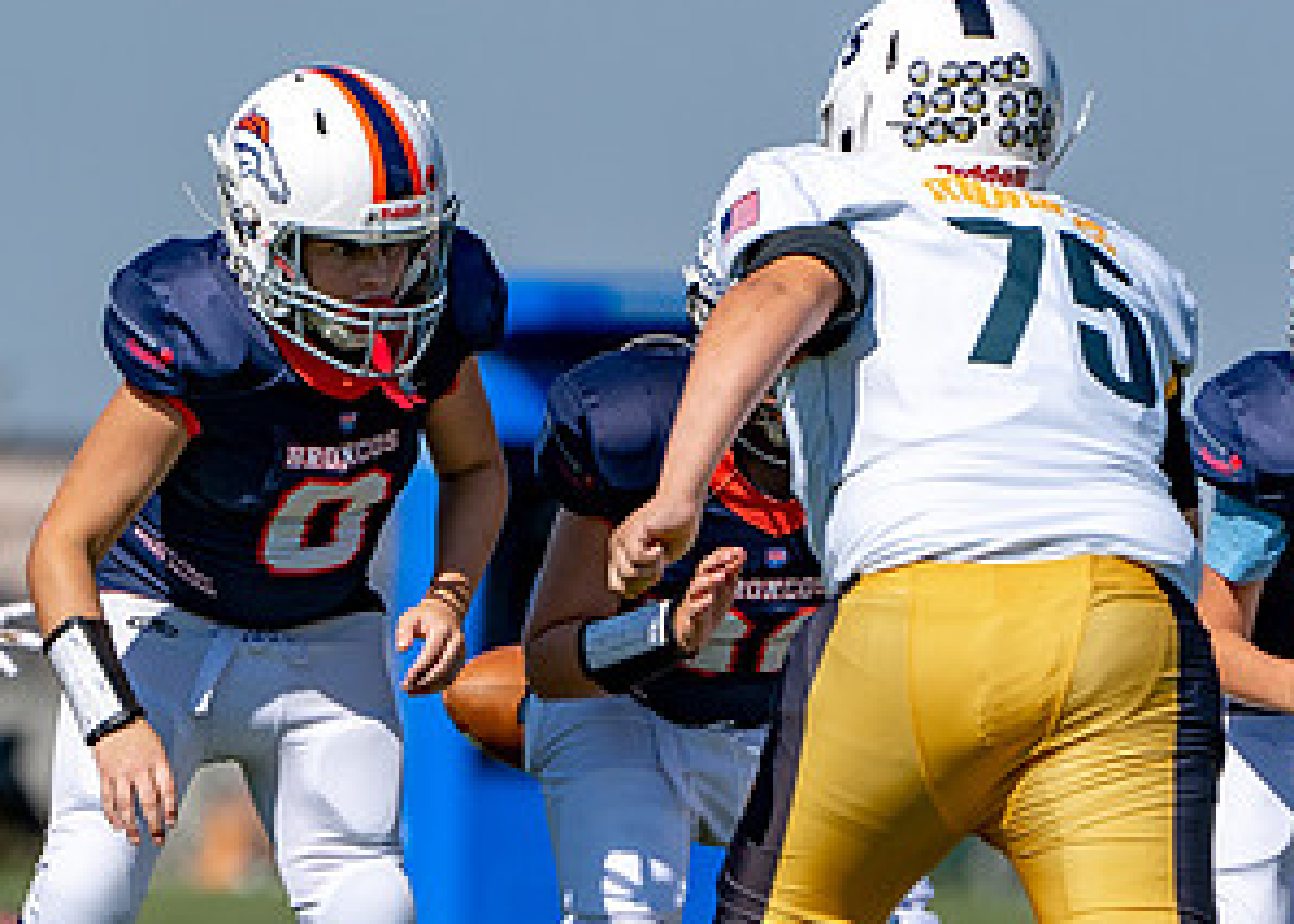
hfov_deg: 2.3
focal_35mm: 878
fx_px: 32274
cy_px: 605
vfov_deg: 1.6
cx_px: 270
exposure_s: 1/1600
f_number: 5.6
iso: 125
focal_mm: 379
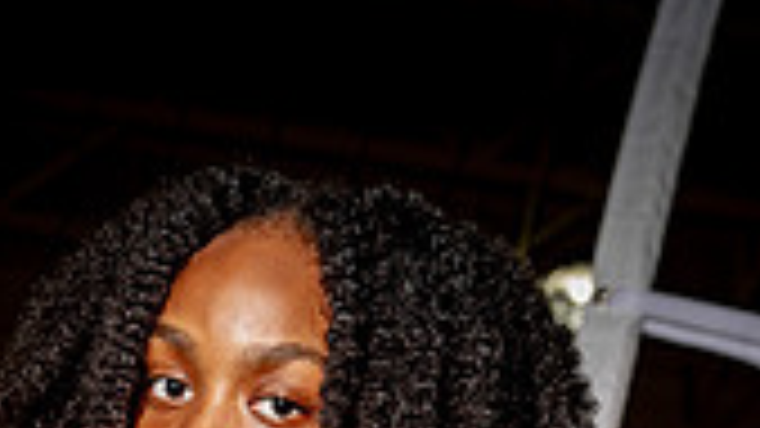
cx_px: 144
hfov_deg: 20.5
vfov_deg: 10.4
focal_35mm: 103
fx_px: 2075
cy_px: 960
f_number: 6.3
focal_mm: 37
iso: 100
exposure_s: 1/125
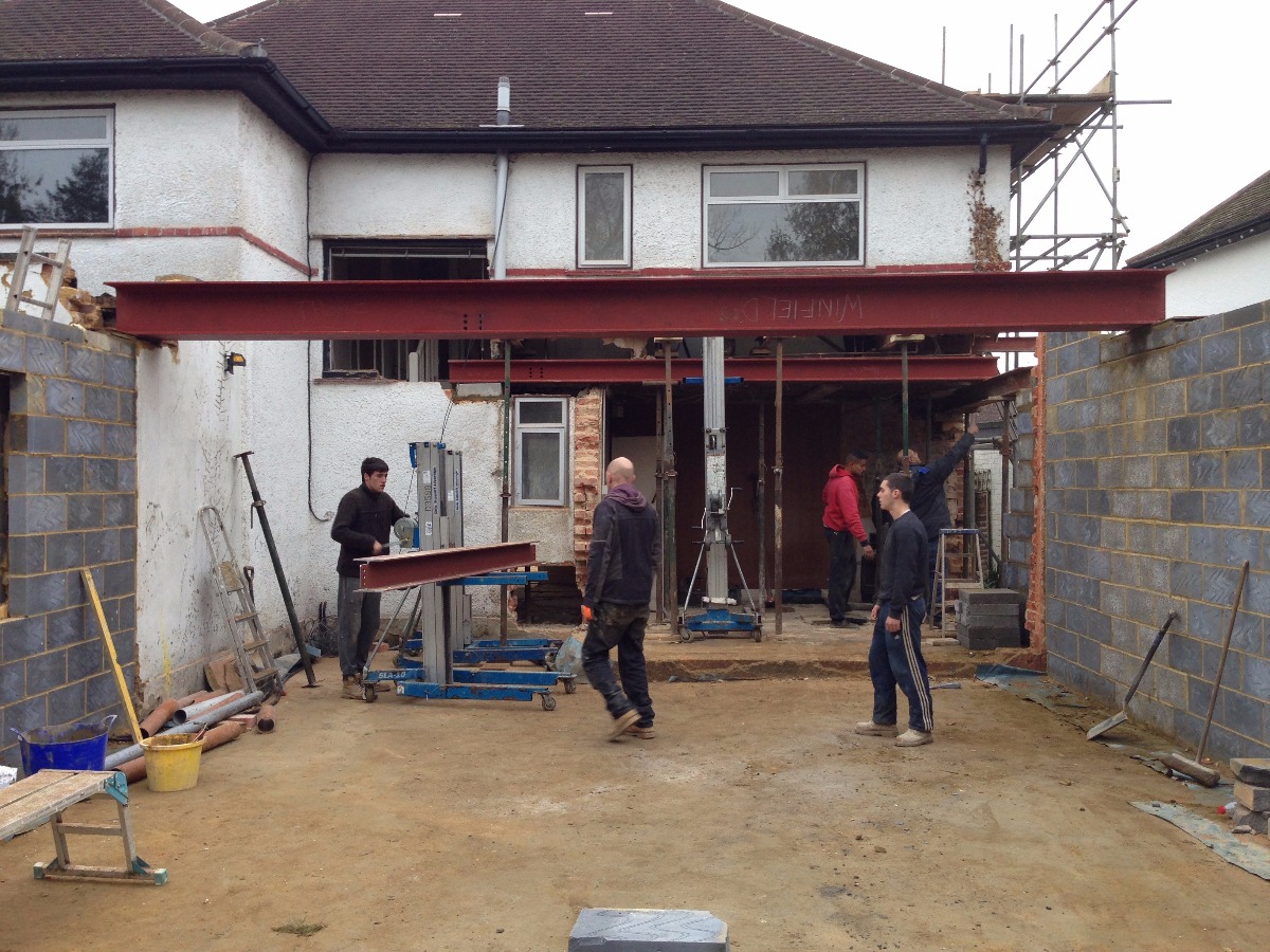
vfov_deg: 42.9
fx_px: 1211
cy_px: 476
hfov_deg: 55.4
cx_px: 635
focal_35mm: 33
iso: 64
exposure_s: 1/60
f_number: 2.4
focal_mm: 4.12
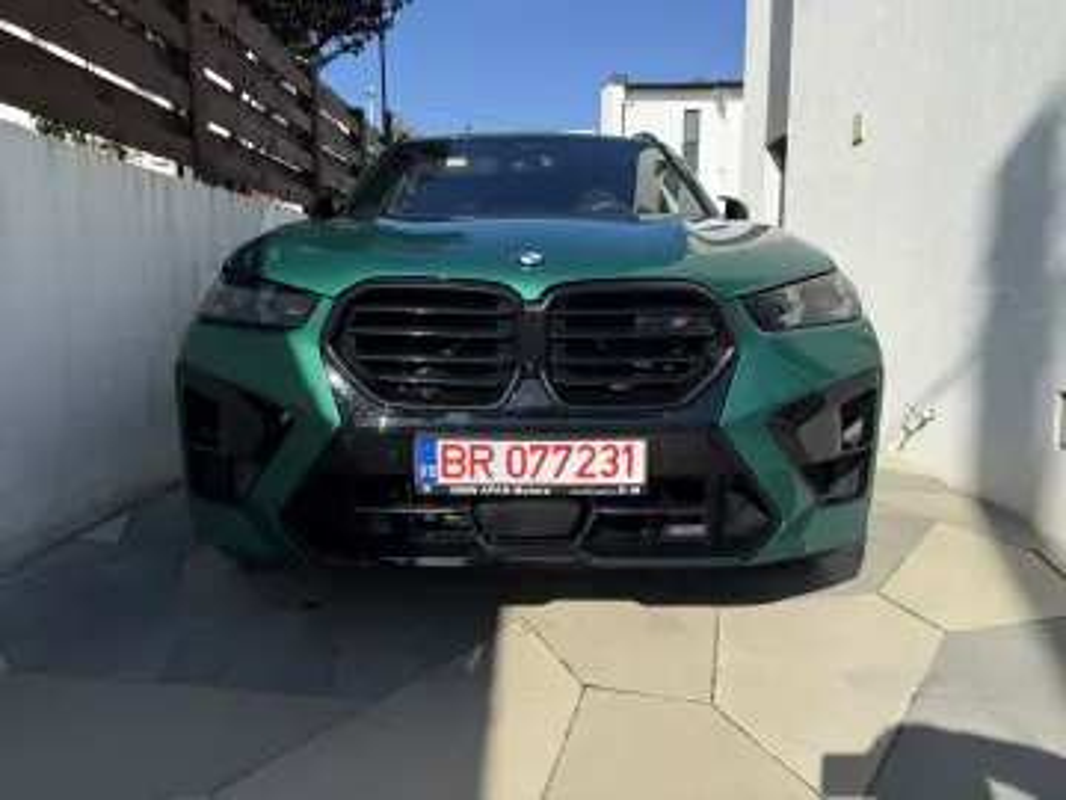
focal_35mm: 24
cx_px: 533
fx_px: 739
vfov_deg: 56.8
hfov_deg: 71.6
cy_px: 400
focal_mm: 6.76
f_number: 1.78
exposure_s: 1/4673
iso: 80
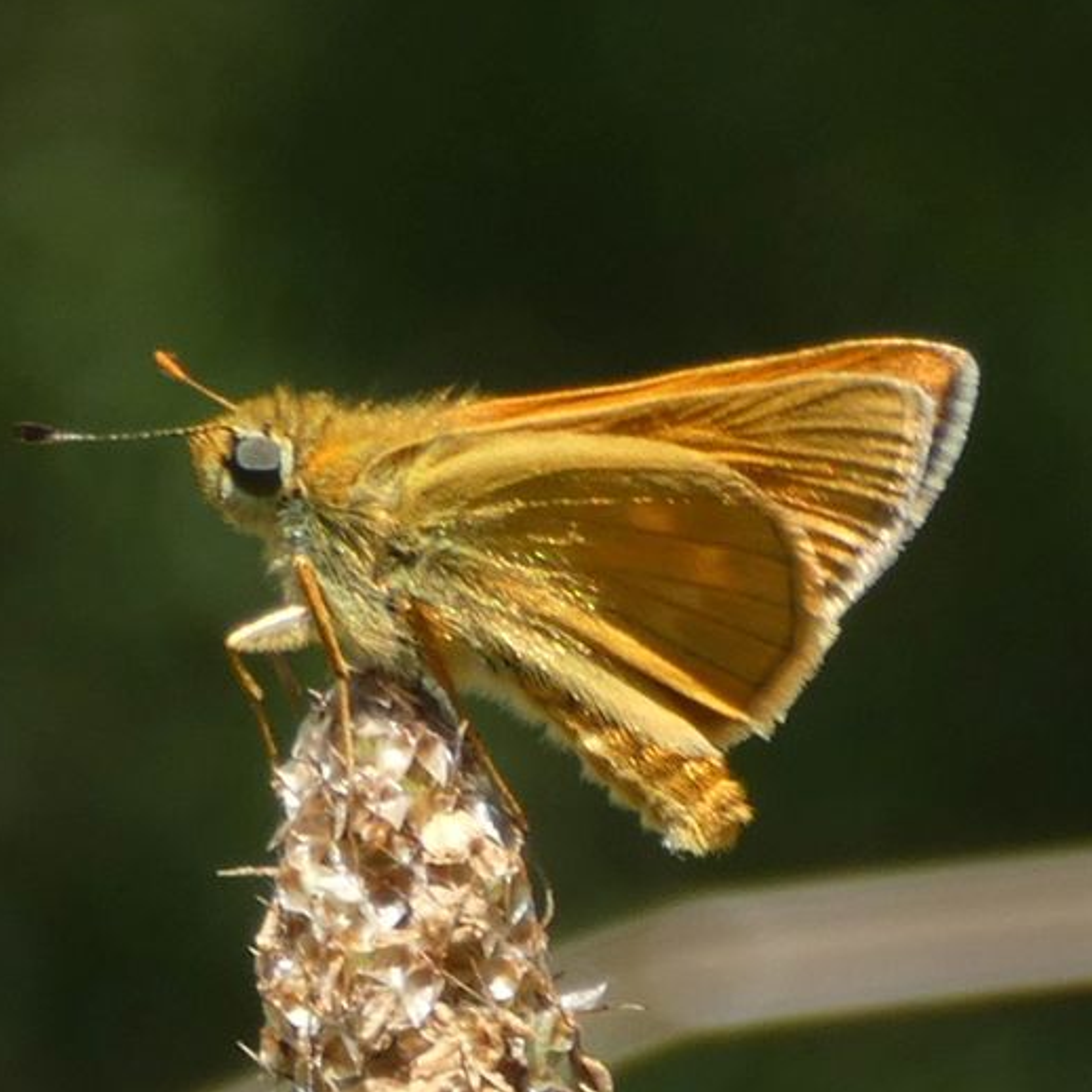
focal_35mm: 307
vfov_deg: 5.7
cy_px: 656
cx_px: 515
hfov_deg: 5.7
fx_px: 10957
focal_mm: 37.8
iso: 80
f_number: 5.5
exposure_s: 1/80
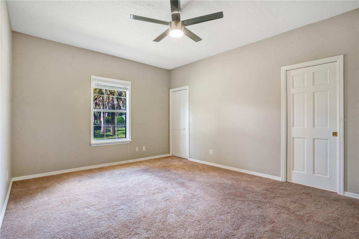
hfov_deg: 96.7
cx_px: 180
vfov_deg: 73.7
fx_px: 160
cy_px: 120
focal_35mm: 16
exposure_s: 1/30
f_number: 8
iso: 1250
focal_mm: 16
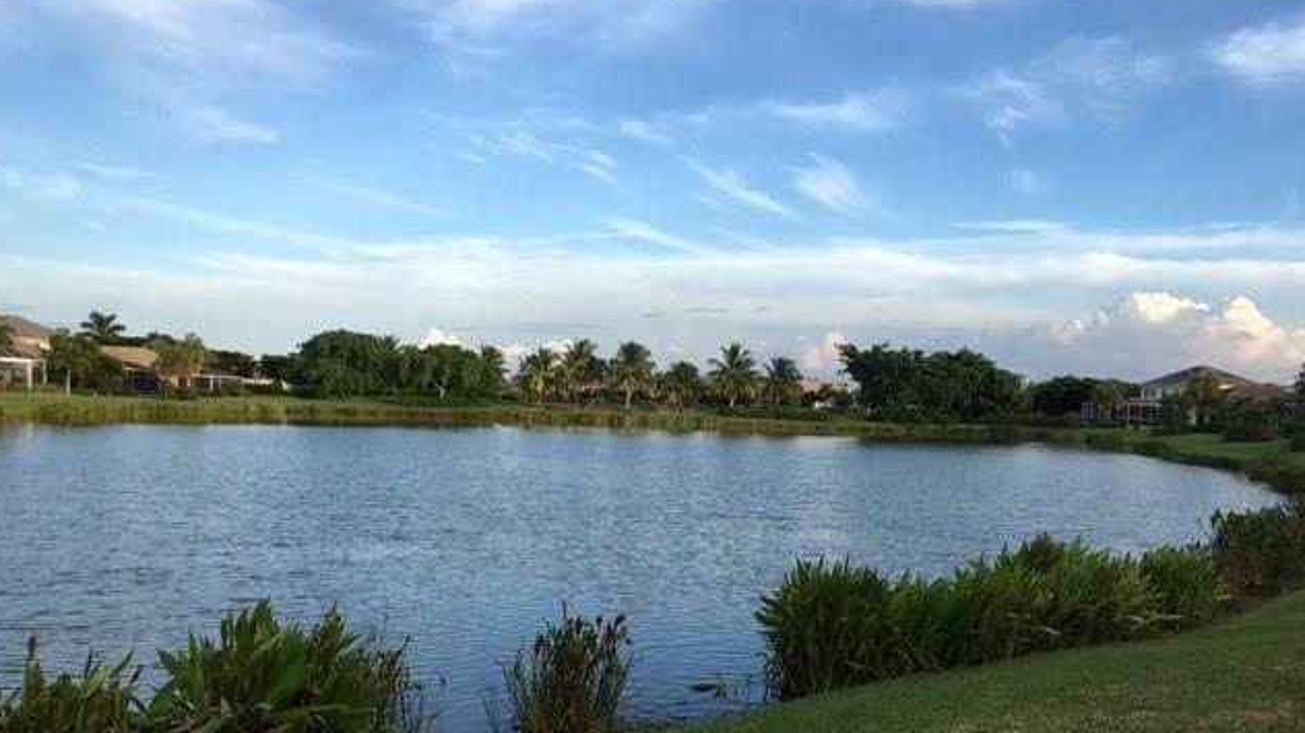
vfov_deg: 36.4
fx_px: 1107
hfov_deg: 61.0
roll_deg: -1.6
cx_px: 650
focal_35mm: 32
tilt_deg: -1.1
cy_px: 469
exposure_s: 1/484
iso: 25
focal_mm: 4.15
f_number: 2.2
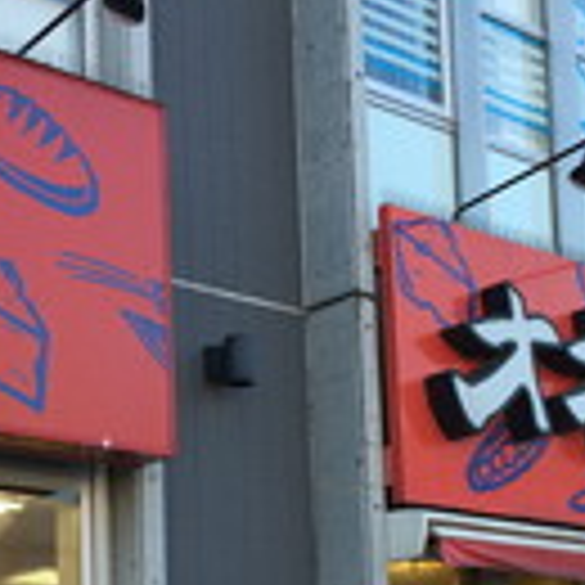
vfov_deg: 21.2
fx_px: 1510
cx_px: 243
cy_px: 576
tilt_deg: +7.9
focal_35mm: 79
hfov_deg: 21.9
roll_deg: +1.4
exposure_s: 1/301
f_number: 2.2
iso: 25
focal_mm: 4.15
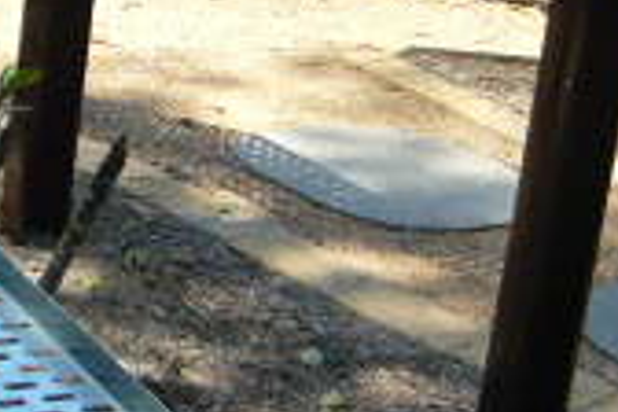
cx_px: -291
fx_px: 2249
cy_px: -48
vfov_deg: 10.3
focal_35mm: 131
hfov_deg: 14.6
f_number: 2.8
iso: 100
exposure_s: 1/500
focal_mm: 5.5
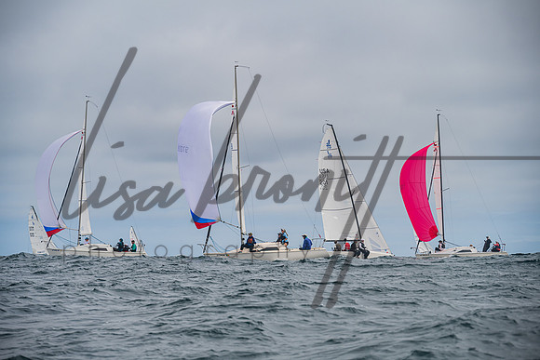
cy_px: 180
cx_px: 270
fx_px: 2037
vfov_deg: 10.1
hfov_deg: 15.1
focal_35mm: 136
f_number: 6.3
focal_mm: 135
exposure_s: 1/640
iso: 160
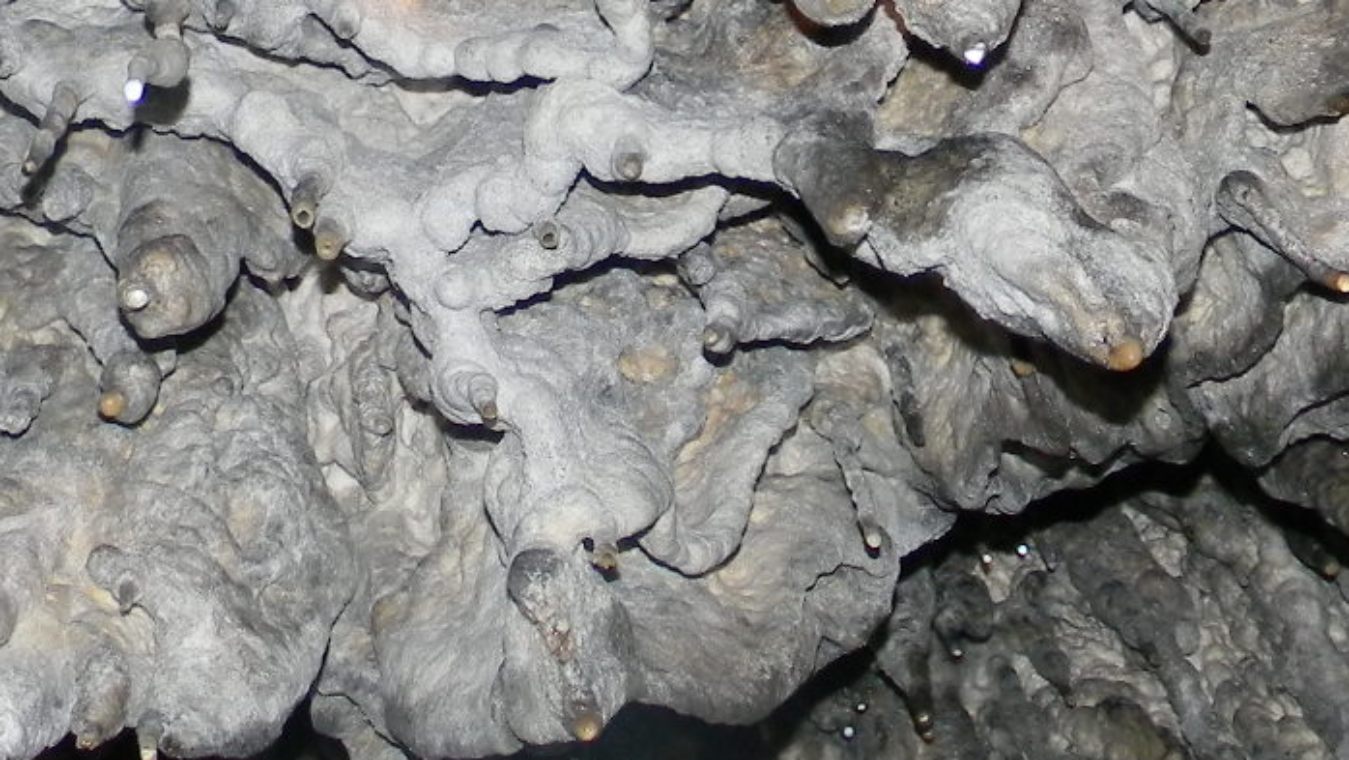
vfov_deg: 10.4
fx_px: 4115
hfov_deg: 18.6
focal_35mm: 115
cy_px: -62
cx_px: 522
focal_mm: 6.4
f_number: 3.7
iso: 200
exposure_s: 1/30
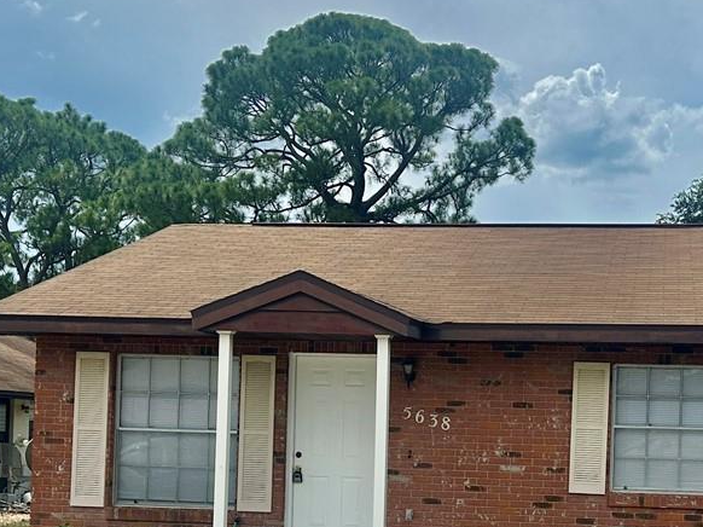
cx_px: 452
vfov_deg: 22.0
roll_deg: -1.9
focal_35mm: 66
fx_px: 1340
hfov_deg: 29.3
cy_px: 419
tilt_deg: +0.5
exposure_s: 1/8197
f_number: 1.78
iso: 80
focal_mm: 6.86
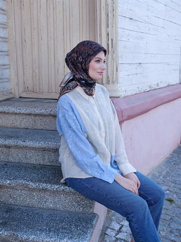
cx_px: 90
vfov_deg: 38.9
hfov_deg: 29.7
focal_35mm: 49
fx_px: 341
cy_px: 121
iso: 320
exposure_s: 1/160
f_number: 7.1
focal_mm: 61.8
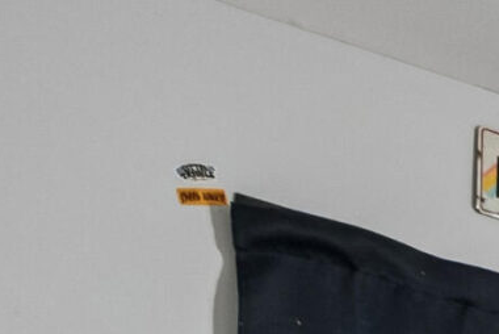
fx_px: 1401
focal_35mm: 101
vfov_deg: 11.9
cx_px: 1108
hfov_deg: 14.8
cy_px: 702
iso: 800
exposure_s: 1/13
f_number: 7.1
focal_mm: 15
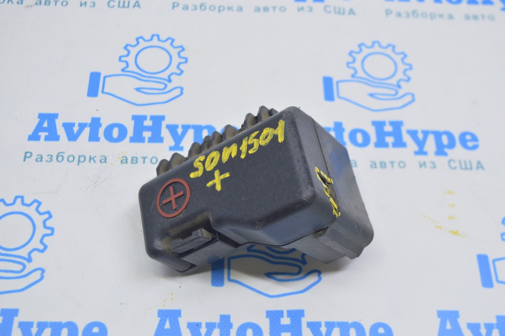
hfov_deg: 38.9
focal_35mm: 51
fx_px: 715
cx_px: 252
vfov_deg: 26.4
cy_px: 168
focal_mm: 34
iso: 400
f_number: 5.6
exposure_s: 1/20
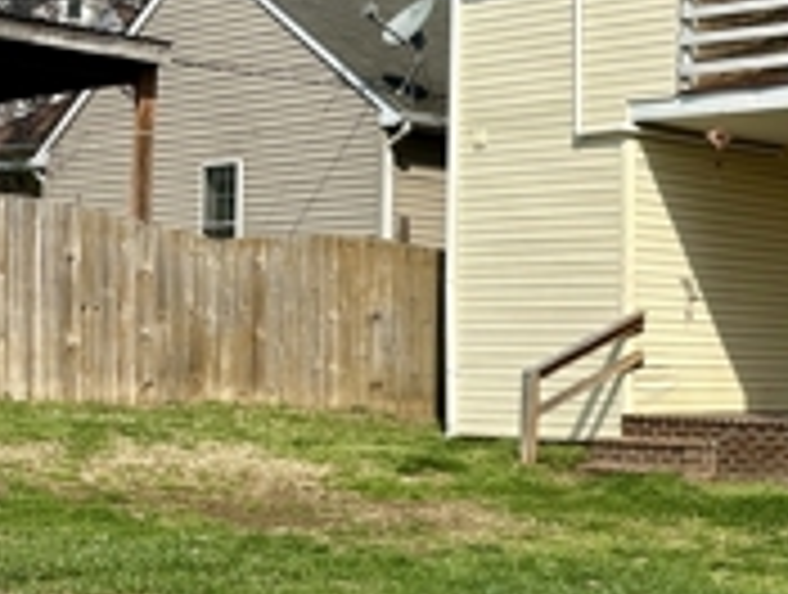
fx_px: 1665
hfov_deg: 22.6
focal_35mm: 73
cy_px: 392
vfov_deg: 20.2
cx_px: 1128
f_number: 1.78
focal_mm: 6.86
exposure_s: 1/6211
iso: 80
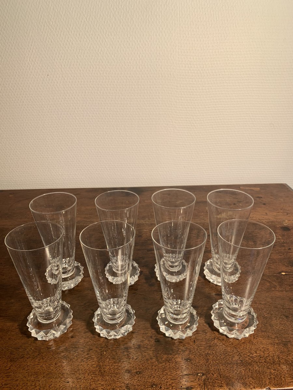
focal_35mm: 26
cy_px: 195
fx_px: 293
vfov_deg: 67.3
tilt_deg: -25.6
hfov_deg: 53.1
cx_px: 146
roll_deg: +0.5
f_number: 1.8
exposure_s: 1/127
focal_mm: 4.25
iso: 25
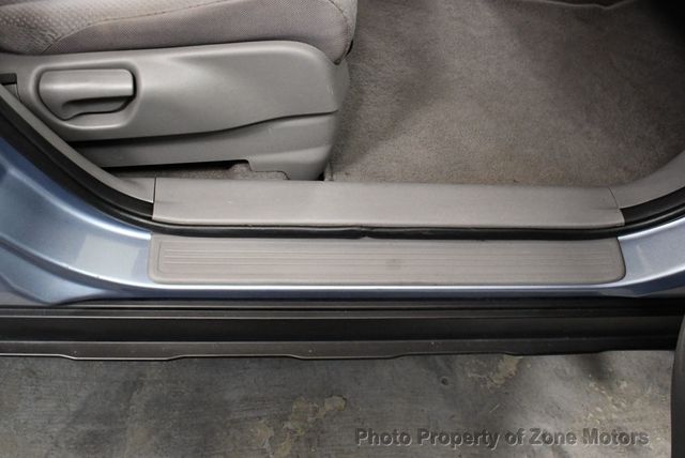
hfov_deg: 53.1
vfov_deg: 36.9
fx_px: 686
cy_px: 229
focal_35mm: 36
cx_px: 342
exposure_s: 1/125
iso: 3200
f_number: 3.5
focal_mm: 18
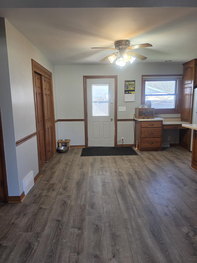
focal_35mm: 23
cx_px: 98
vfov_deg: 73.9
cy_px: 132
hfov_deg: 58.9
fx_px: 175
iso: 32
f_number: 1.4
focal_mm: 6.5
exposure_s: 1/120
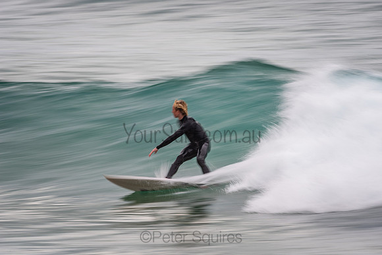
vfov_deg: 2.8
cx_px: 191
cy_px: 128
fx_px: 5307
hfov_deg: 4.1
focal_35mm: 500
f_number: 16
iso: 64
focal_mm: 500
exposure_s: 1/20
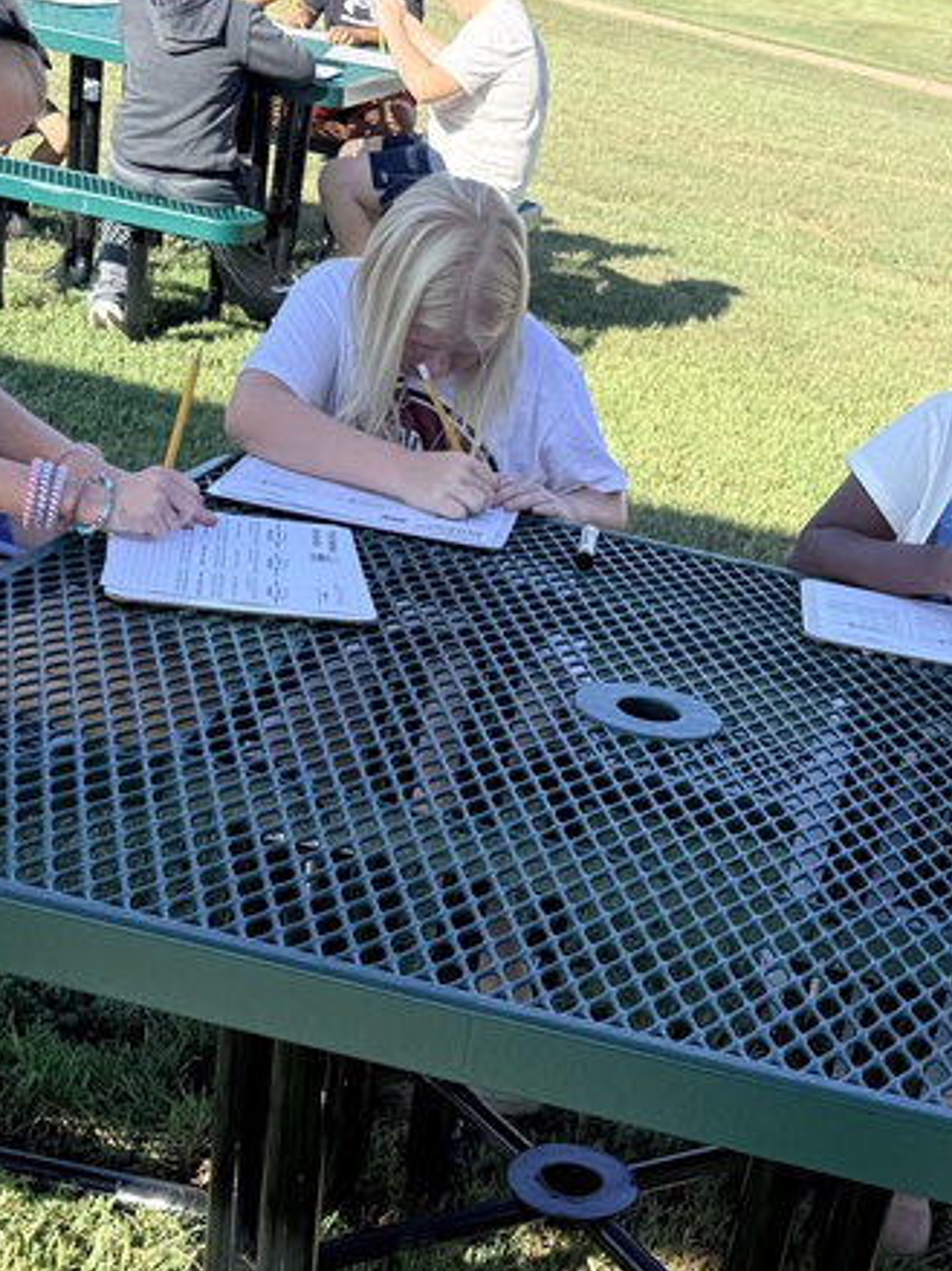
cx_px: 660
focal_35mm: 56
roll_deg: -11.1
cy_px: 947
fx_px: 2054
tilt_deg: -26.5
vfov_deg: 33.7
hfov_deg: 25.9
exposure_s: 1/1493
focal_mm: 6.76
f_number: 1.78
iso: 80
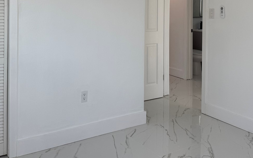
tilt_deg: +0.0
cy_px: 14
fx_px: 290
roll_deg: -1.6
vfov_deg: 29.3
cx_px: 108
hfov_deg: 47.0
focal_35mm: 42
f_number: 1.78
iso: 80
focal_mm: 6.76
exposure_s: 1/445
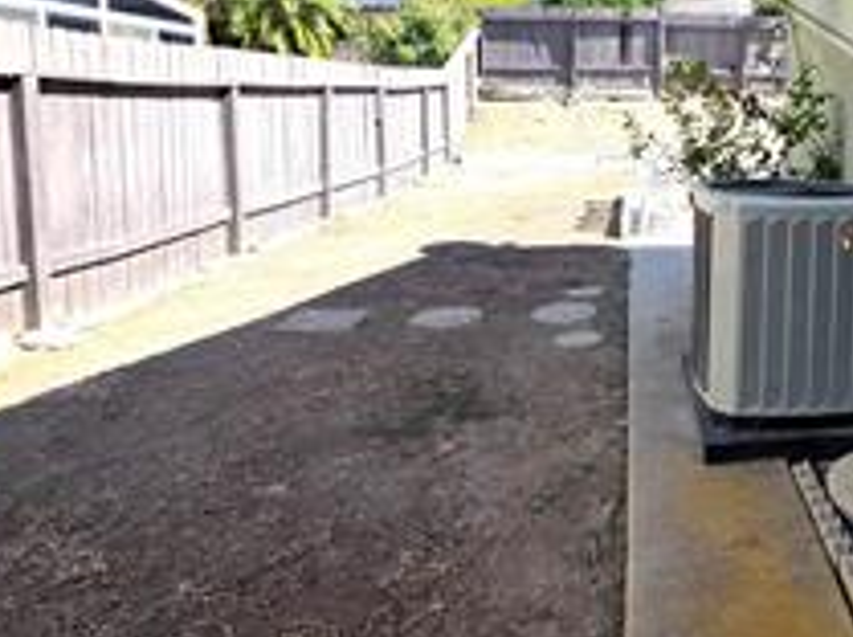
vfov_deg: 47.8
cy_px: 161
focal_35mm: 28
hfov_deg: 56.8
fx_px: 689
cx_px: 731
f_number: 1.9
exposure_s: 1/588
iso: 40
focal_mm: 2.2
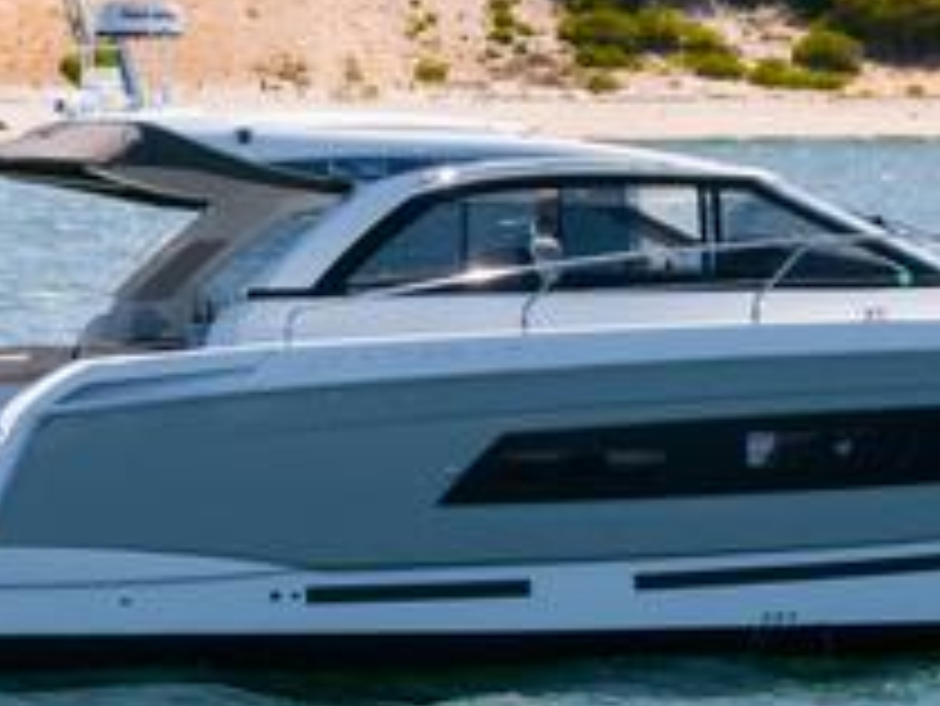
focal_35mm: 353
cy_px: 281
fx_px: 9591
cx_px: 585
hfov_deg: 5.6
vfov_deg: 4.2
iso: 100
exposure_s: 1/100
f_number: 3.4
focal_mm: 30.71
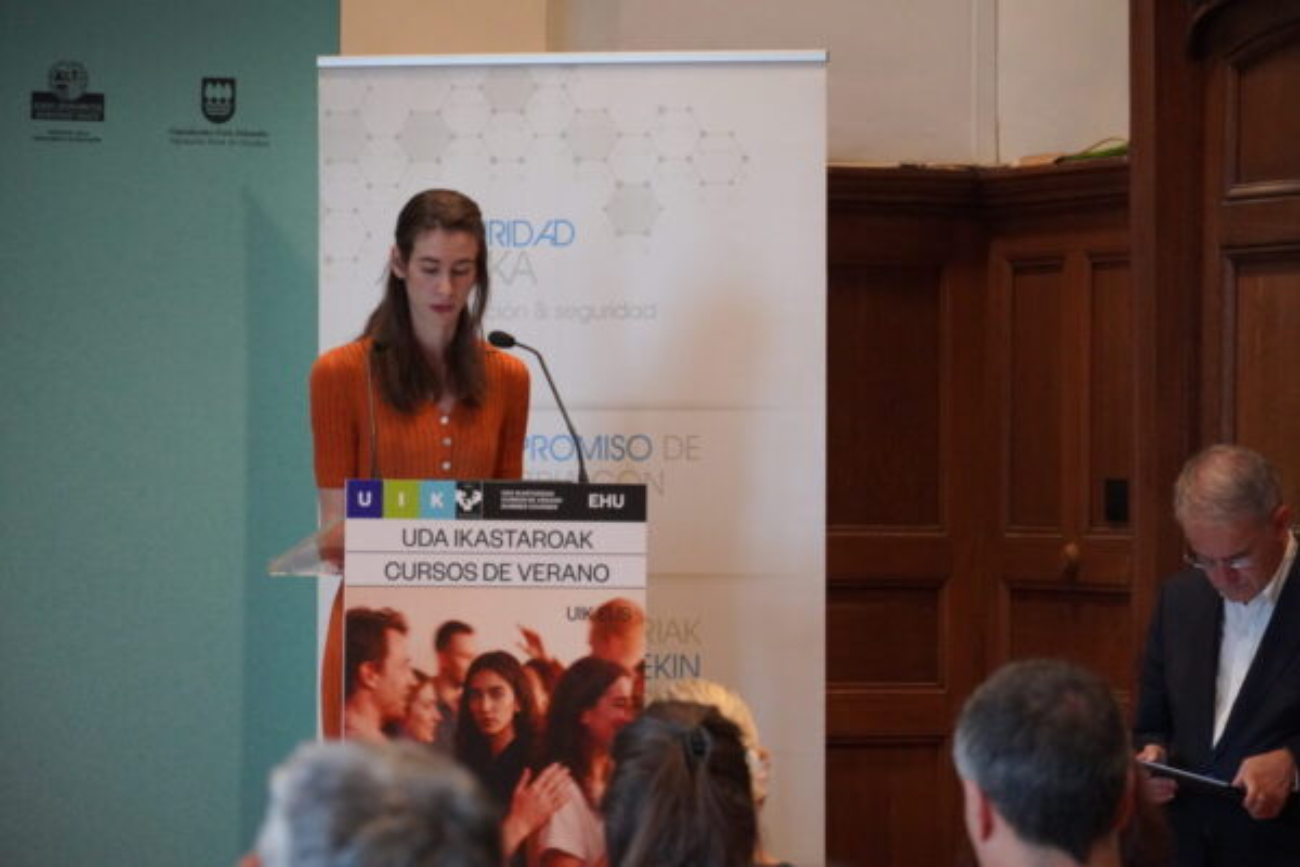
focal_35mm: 195
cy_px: 434
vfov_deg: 7.0
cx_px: 650
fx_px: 7041
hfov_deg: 10.5
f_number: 5.6
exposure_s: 1/200
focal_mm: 130
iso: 6400
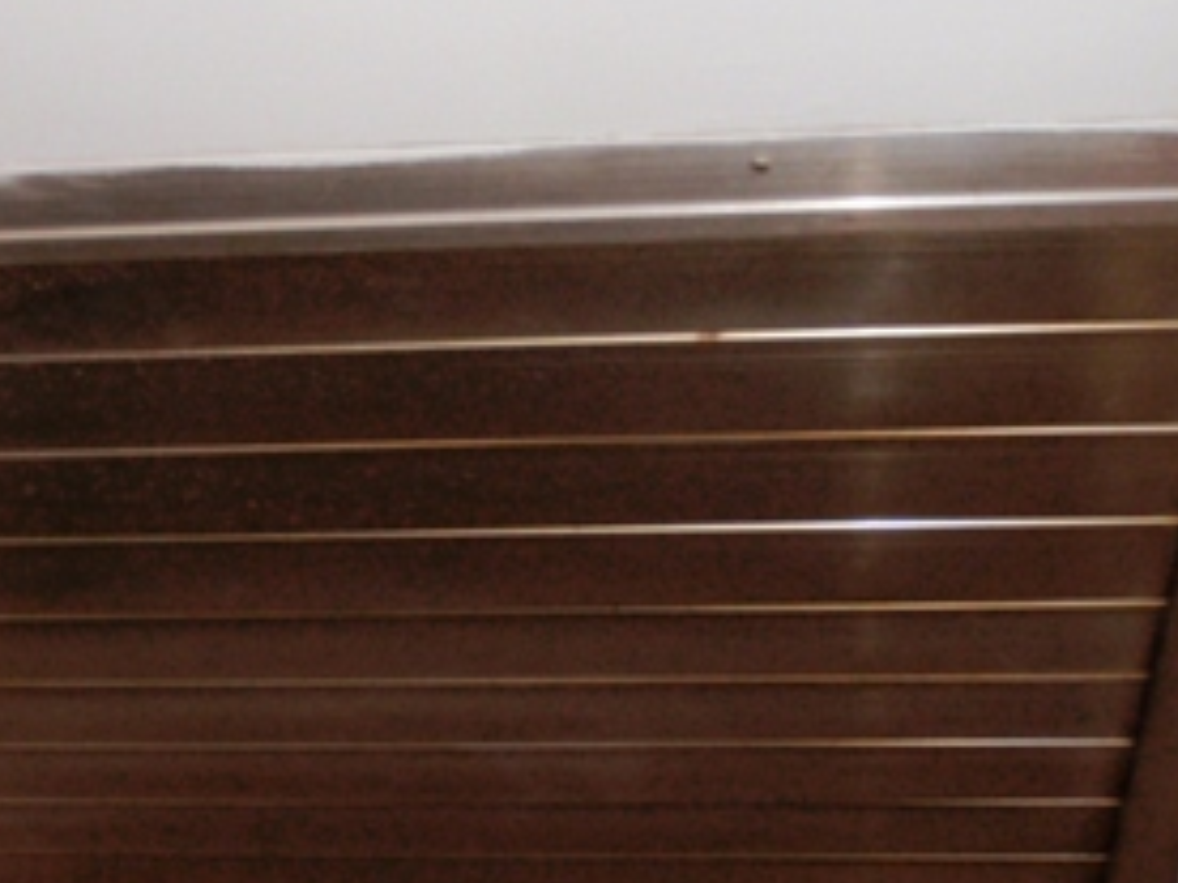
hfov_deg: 29.8
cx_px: 521
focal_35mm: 65
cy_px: 491
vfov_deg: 22.6
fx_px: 2212
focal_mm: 5
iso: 100
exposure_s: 1/30
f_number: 3.5
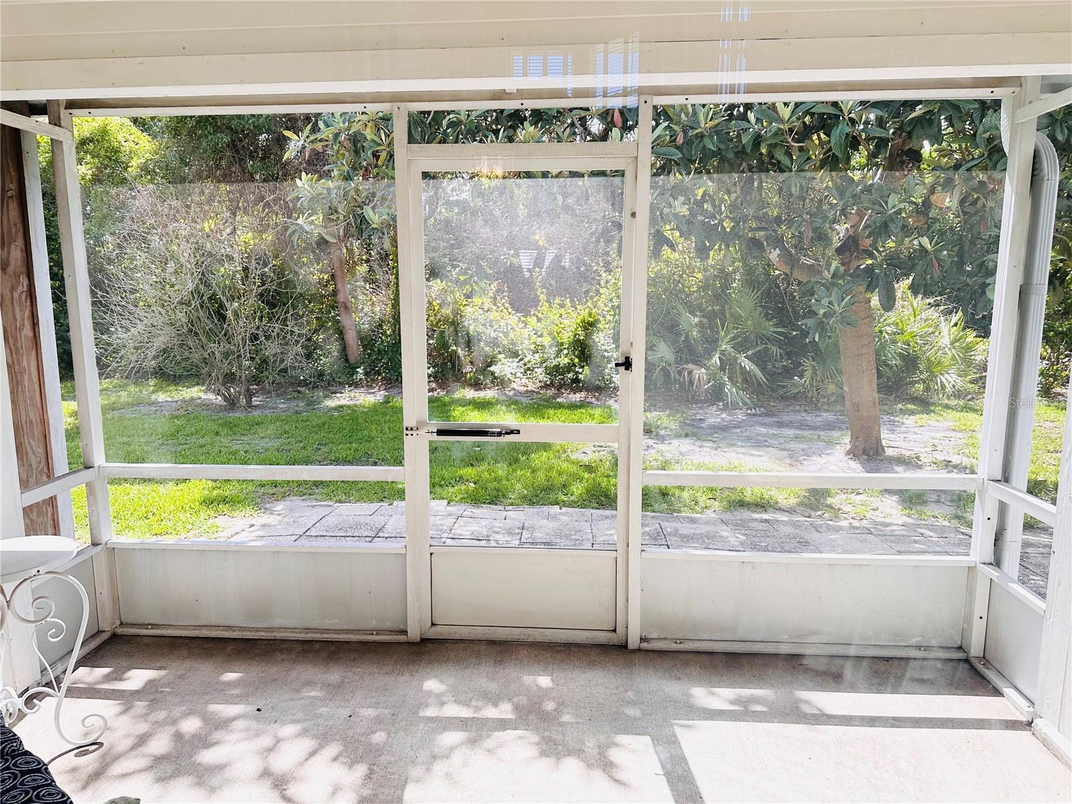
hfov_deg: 71.6
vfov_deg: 56.8
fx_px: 743
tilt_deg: -9.1
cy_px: 402
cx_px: 536
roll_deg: -0.2
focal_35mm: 24
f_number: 1.78
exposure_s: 1/650
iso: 80
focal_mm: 6.86
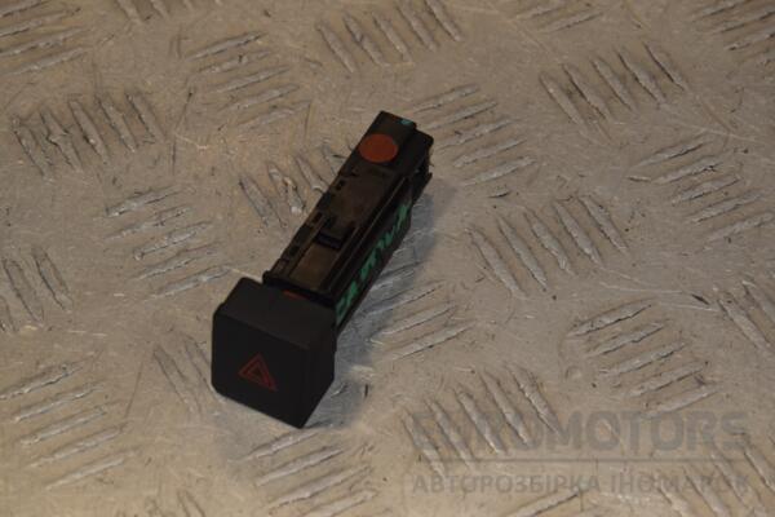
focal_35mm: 158
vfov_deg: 8.7
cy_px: 258
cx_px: 388
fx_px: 3390
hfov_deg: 13.0
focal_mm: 105
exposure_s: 1/200
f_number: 9
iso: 800
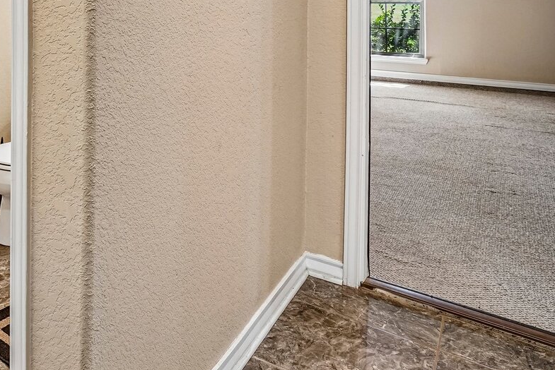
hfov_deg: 46.6
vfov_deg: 36.1
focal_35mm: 33
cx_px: -15
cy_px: 1
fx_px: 509
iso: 400
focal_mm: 16
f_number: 8
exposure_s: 1/8
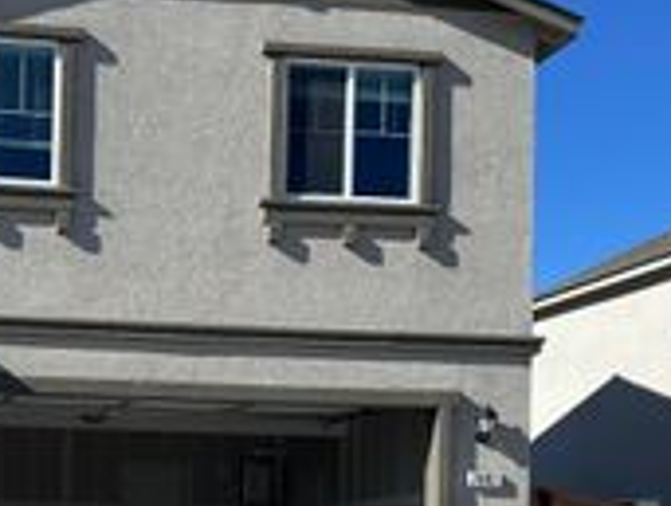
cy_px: 500
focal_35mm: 70
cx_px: 43
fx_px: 1360
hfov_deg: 26.6
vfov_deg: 20.4
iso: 80
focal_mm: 6.86
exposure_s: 1/6211
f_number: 1.78
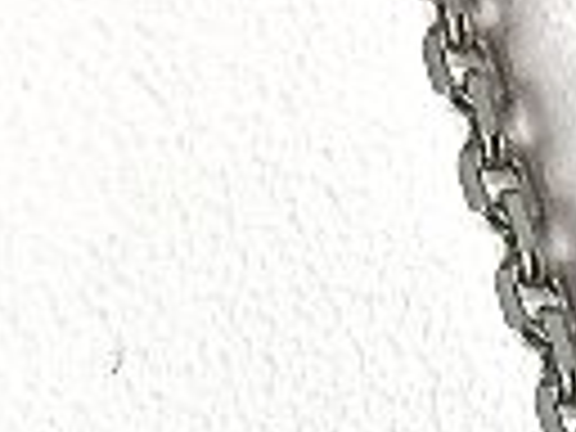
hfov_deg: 7.0
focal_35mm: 271
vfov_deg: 4.9
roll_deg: +1.2
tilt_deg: -22.3
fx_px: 4509
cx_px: 1224
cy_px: 1710
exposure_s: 1/236
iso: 25
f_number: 2.2
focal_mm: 4.15
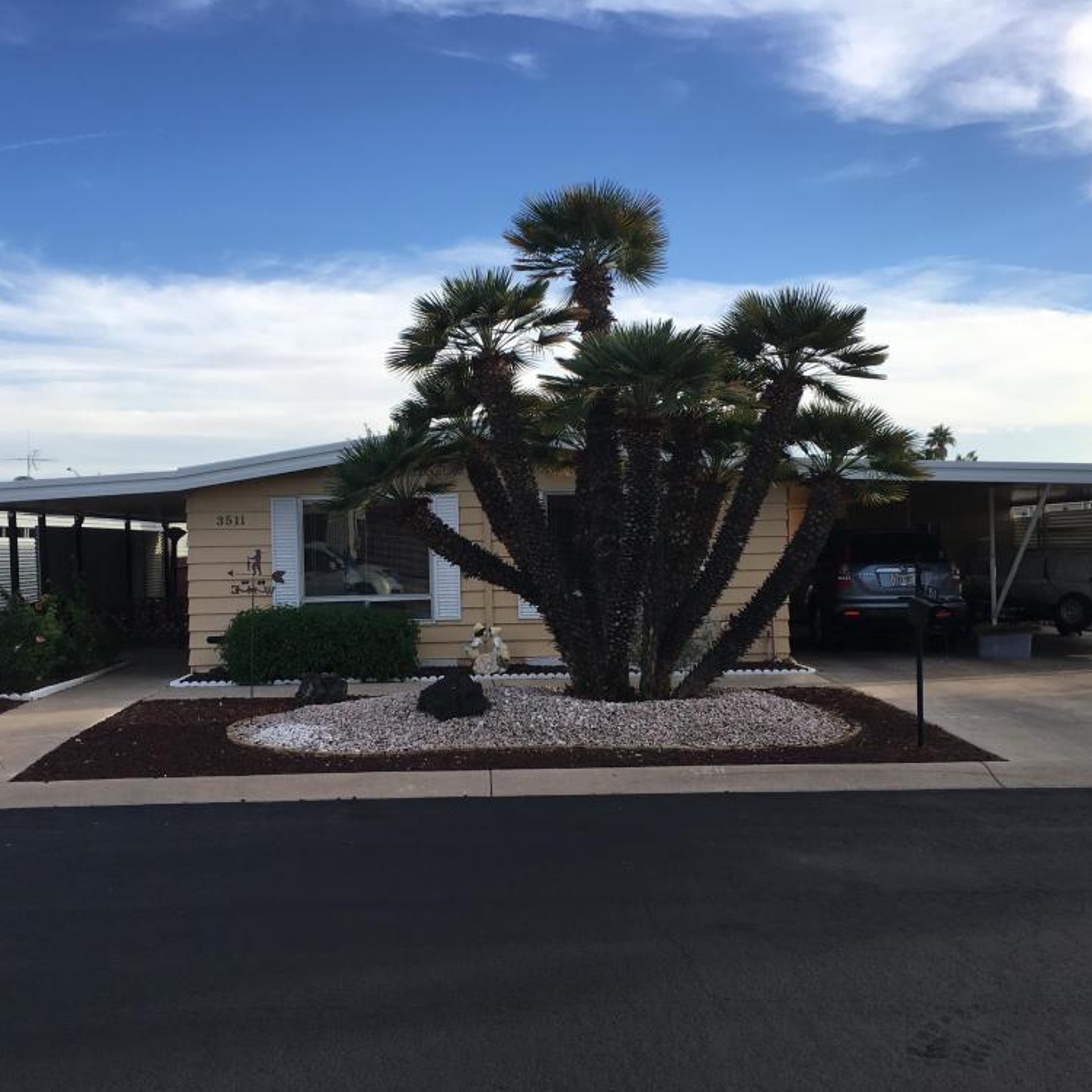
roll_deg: +0.1
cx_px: 494
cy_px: 558
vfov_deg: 47.2
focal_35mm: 35
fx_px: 1249
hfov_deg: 47.2
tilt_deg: +0.0
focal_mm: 4.15
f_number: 2.2
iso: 25
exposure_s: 1/769
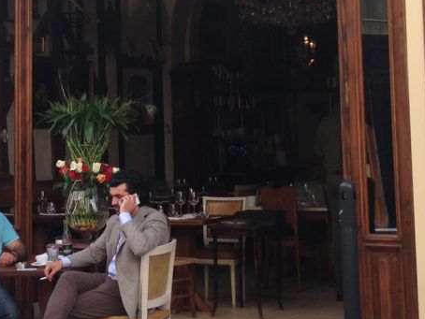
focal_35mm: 93
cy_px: 81
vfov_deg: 15.8
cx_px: 96
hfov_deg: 20.9
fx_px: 1142
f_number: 2.4
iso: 50
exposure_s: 1/259
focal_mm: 4.12
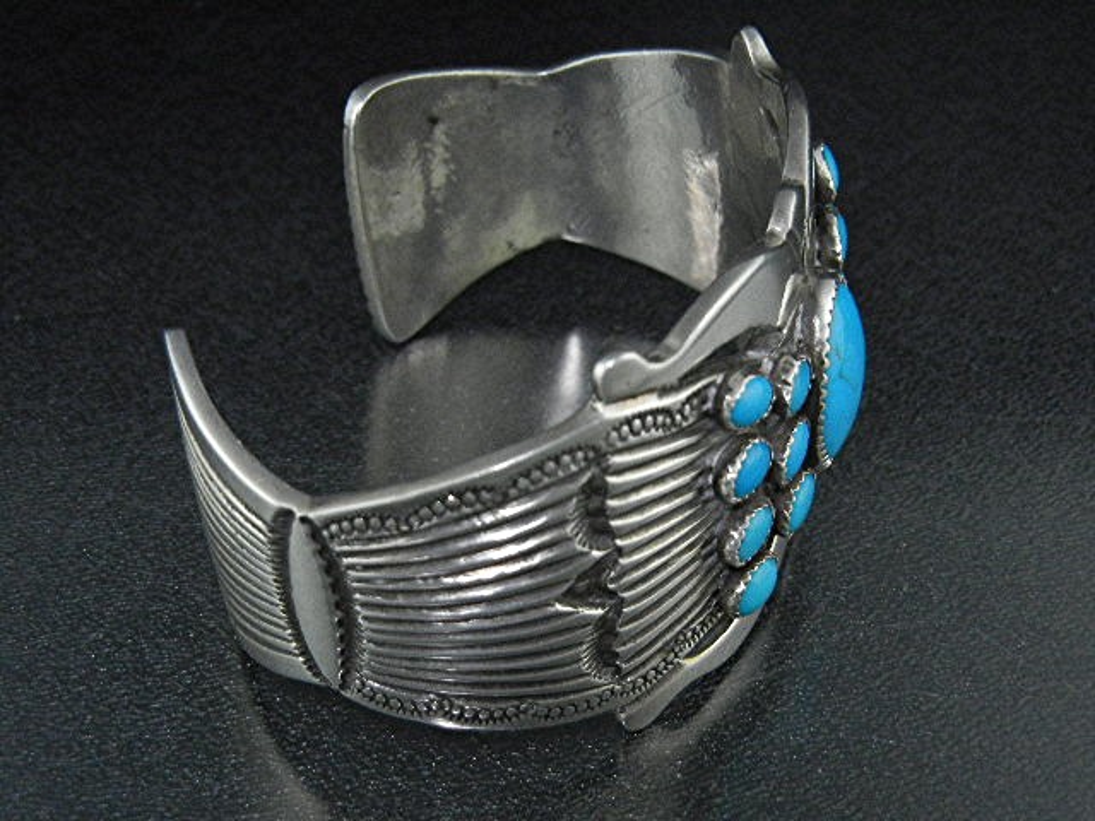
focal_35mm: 59
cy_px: 410
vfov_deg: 24.8
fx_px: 1866
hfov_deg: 32.7
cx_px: 548
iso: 800
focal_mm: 10.6
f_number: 8
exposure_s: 1/30
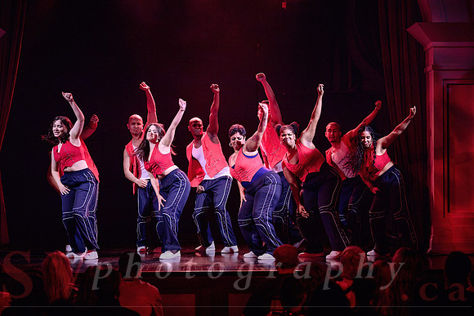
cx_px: 237
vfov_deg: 13.0
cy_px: 158
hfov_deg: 19.5
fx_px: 1383
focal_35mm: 105
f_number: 2.8
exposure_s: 1/200
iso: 1600
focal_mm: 105
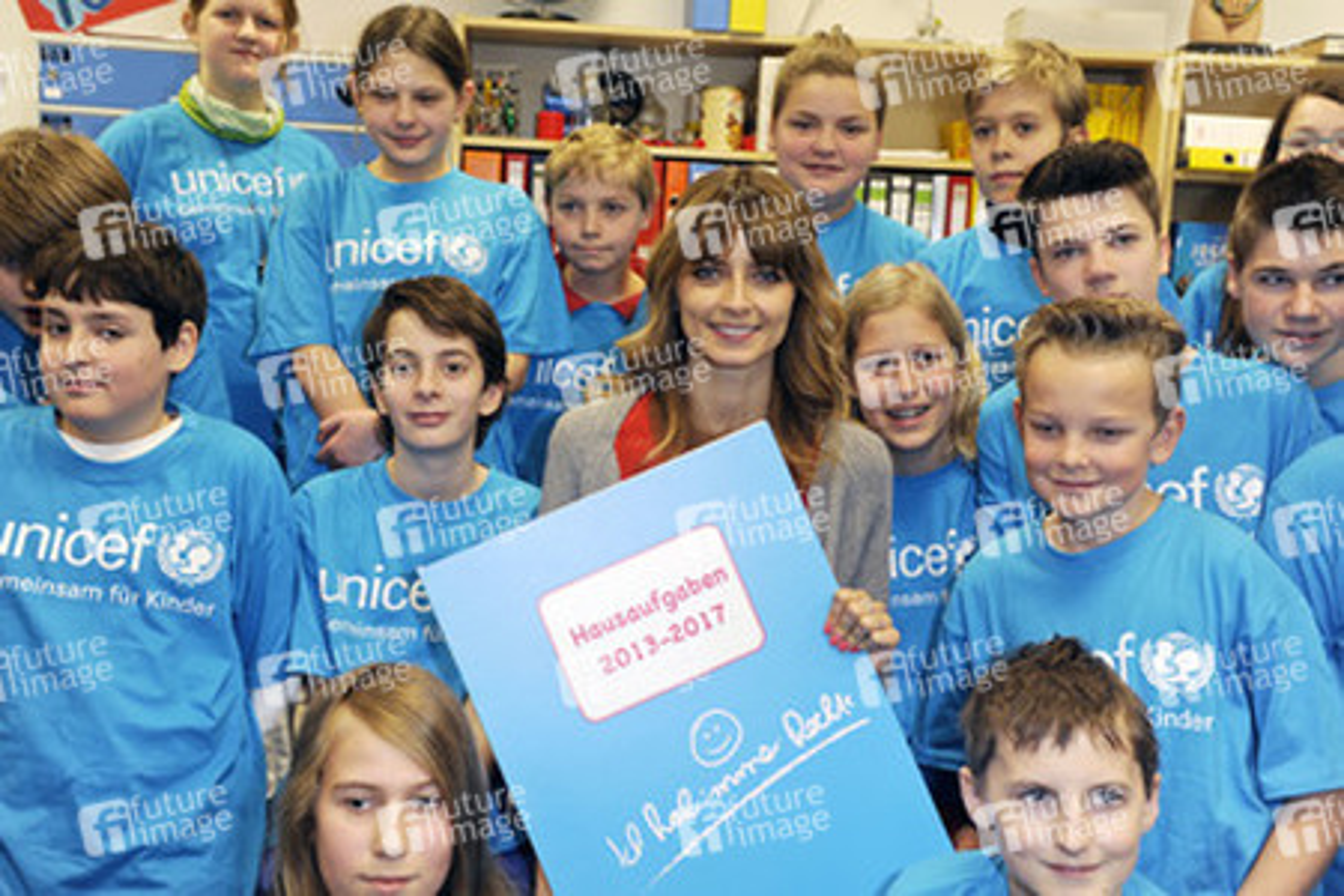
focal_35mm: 40
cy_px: 448
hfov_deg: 48.5
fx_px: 1493
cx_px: 672
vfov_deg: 33.4
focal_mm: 40
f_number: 5.6
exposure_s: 1/80
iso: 1000
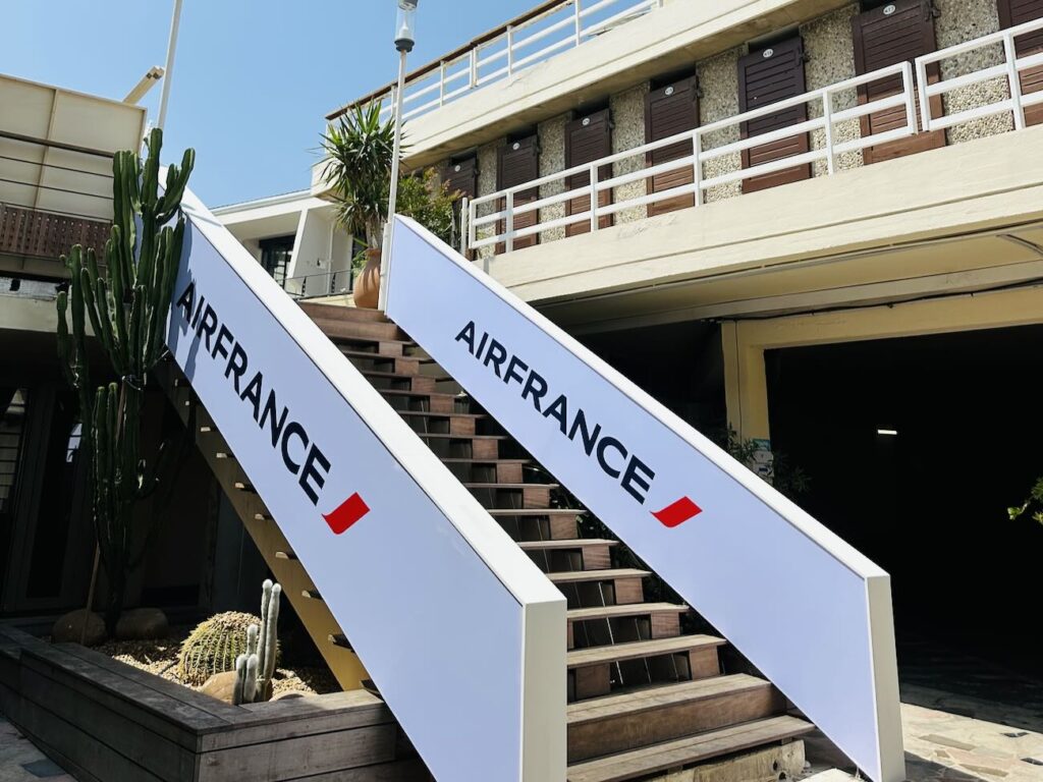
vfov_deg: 56.8
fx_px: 723
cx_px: 522
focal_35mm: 24
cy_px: 391
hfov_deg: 71.6
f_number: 1.78
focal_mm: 6.86
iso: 80
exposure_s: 1/7576
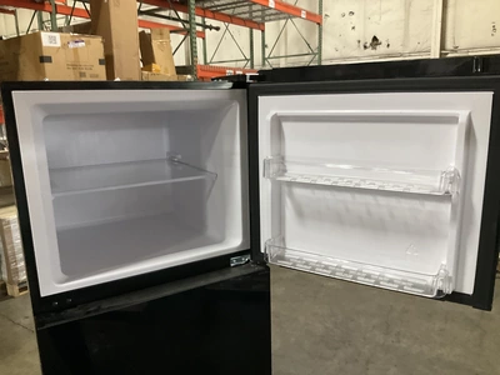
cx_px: 250
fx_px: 419
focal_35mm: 29
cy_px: 188
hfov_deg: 61.7
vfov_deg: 48.2
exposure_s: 1/40
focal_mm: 3
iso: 320
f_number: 1.8
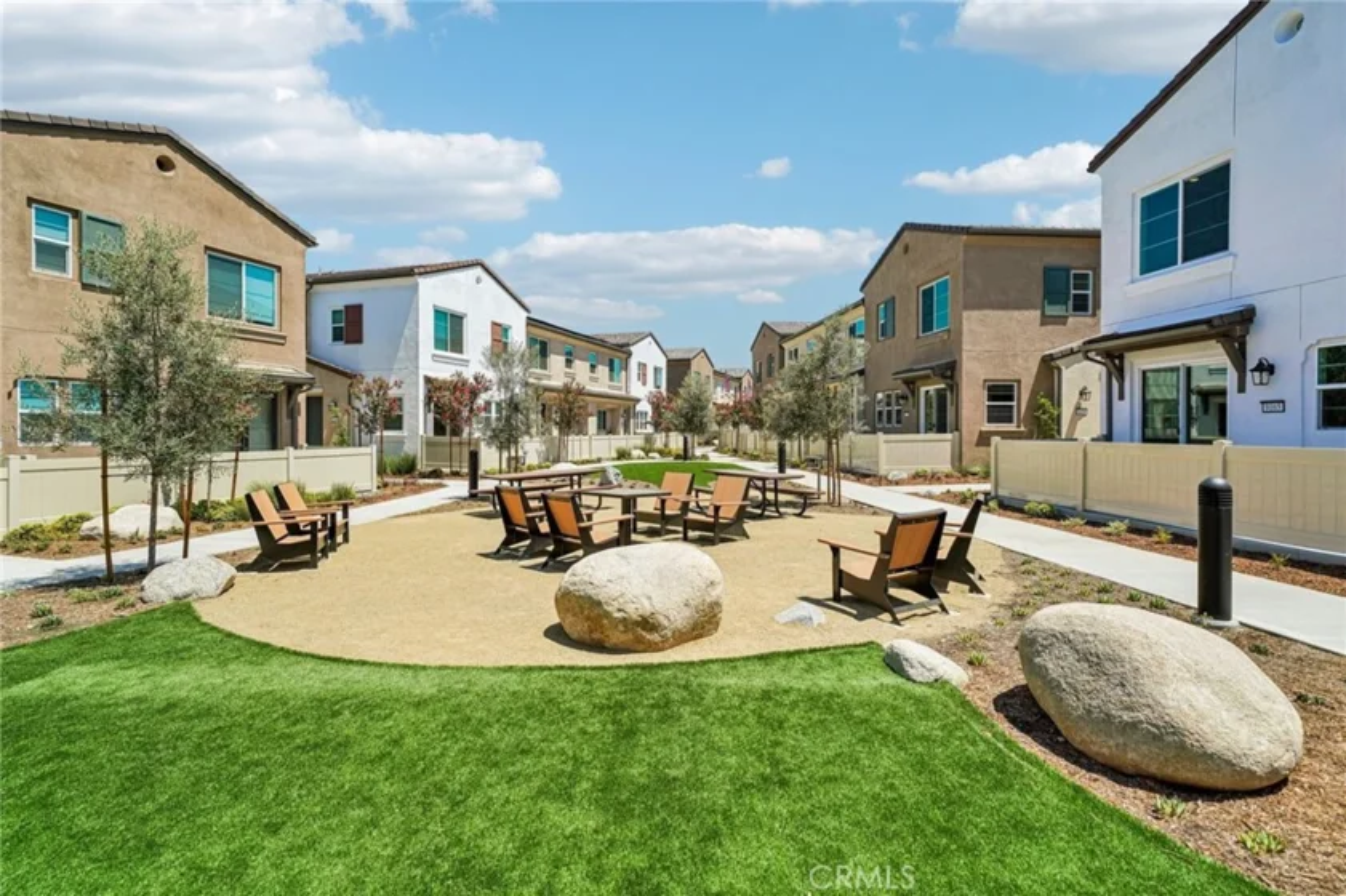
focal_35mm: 17
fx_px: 635
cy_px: 448
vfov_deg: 70.4
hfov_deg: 93.3
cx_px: 673
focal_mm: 17
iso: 100
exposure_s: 1/400
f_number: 7.1
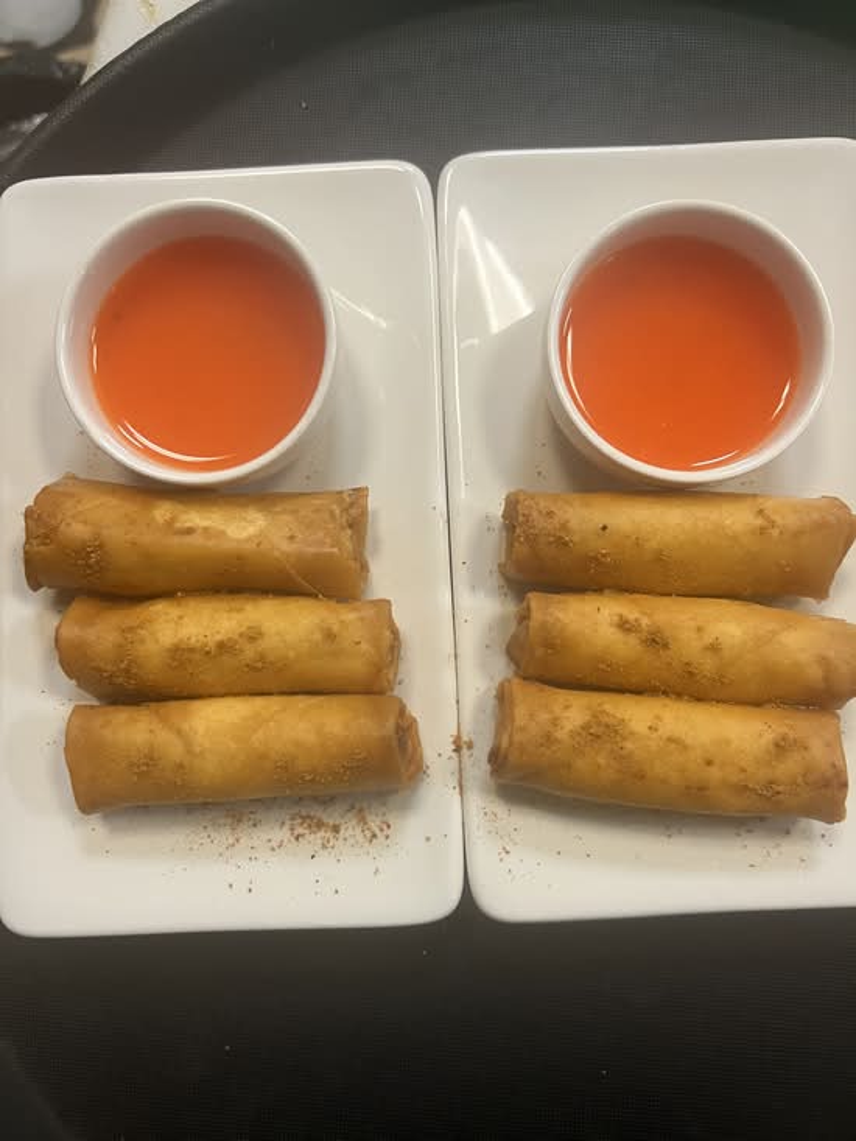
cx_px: 428
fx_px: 857
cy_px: 570
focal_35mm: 26
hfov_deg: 53.1
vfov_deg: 67.3
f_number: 1.5
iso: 100
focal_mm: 5.7
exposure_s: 1/60
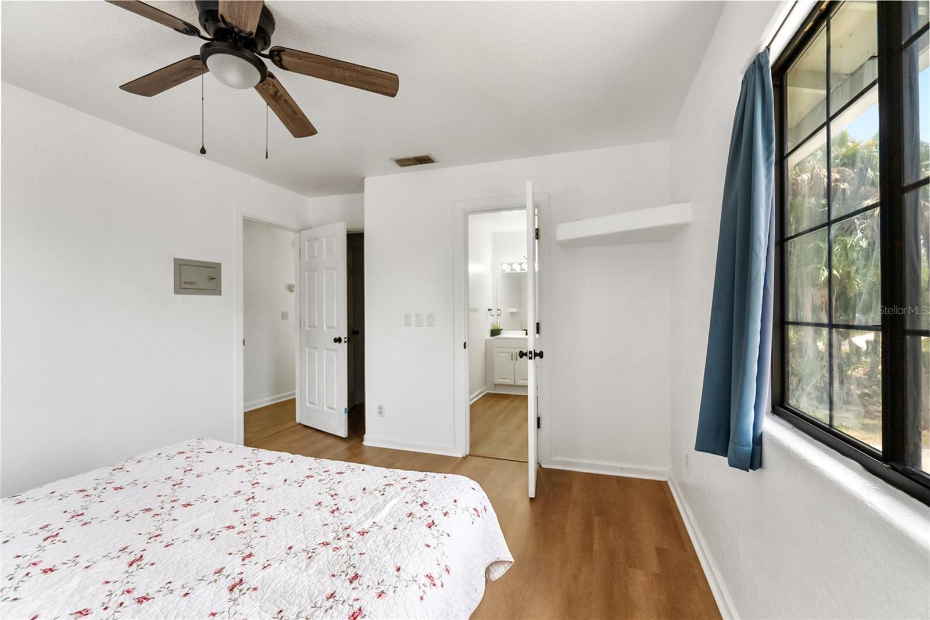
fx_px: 388
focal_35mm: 15
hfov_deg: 100.4
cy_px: 310
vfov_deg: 77.3
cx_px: 465
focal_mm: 10
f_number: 4
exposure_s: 1/125
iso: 640
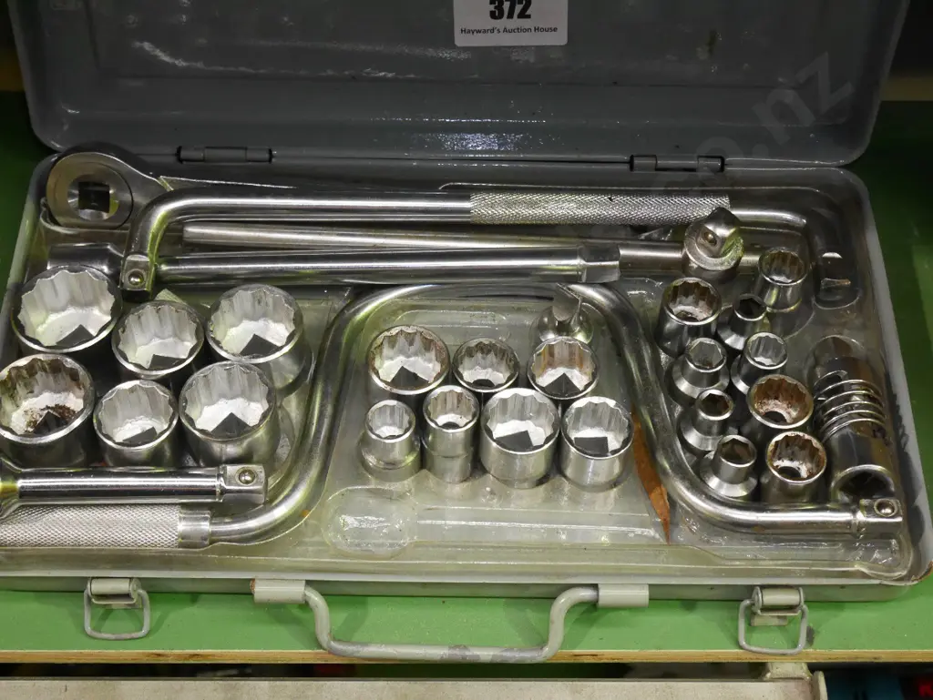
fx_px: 1510
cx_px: 466
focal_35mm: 56
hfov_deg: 34.3
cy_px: 350
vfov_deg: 26.1
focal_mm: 28
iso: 3200
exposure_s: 1/80
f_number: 5.4
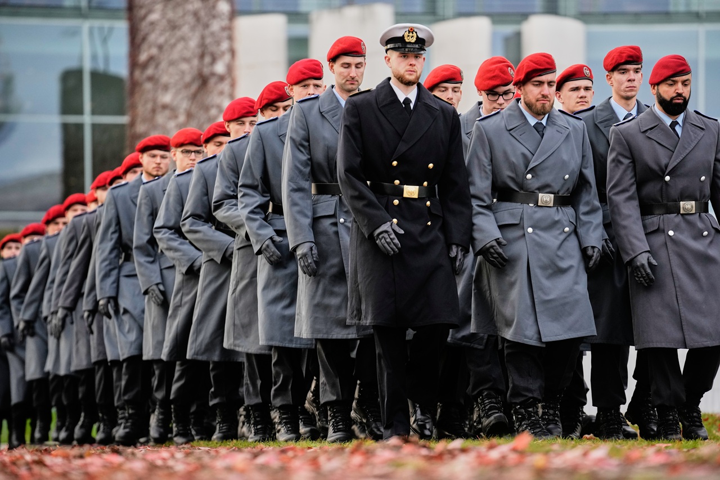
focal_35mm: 195
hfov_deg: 10.5
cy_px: 240
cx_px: 360
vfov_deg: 7.0
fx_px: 3899
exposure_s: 1/1250
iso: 800
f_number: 4
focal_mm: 195
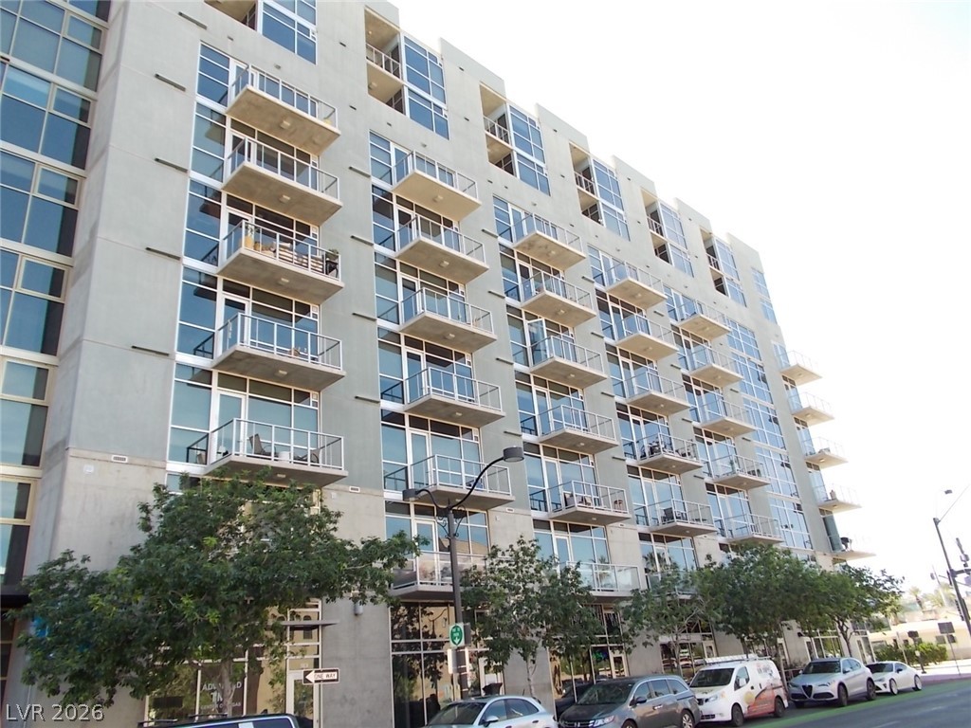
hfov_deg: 67.3
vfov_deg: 53.1
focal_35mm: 26
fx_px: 729
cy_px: 364
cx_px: 486
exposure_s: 1/125
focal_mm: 4.6
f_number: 3.2
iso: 80
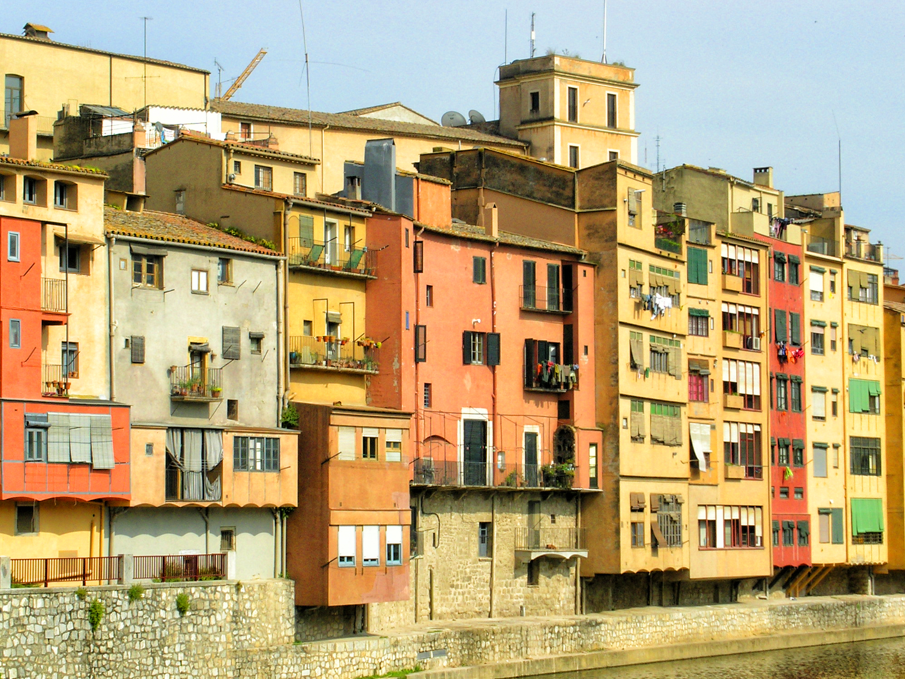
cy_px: 353
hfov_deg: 17.6
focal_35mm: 112
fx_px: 2928
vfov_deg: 13.2
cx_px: 443
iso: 100
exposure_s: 1/350
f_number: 6.7
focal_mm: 20.2
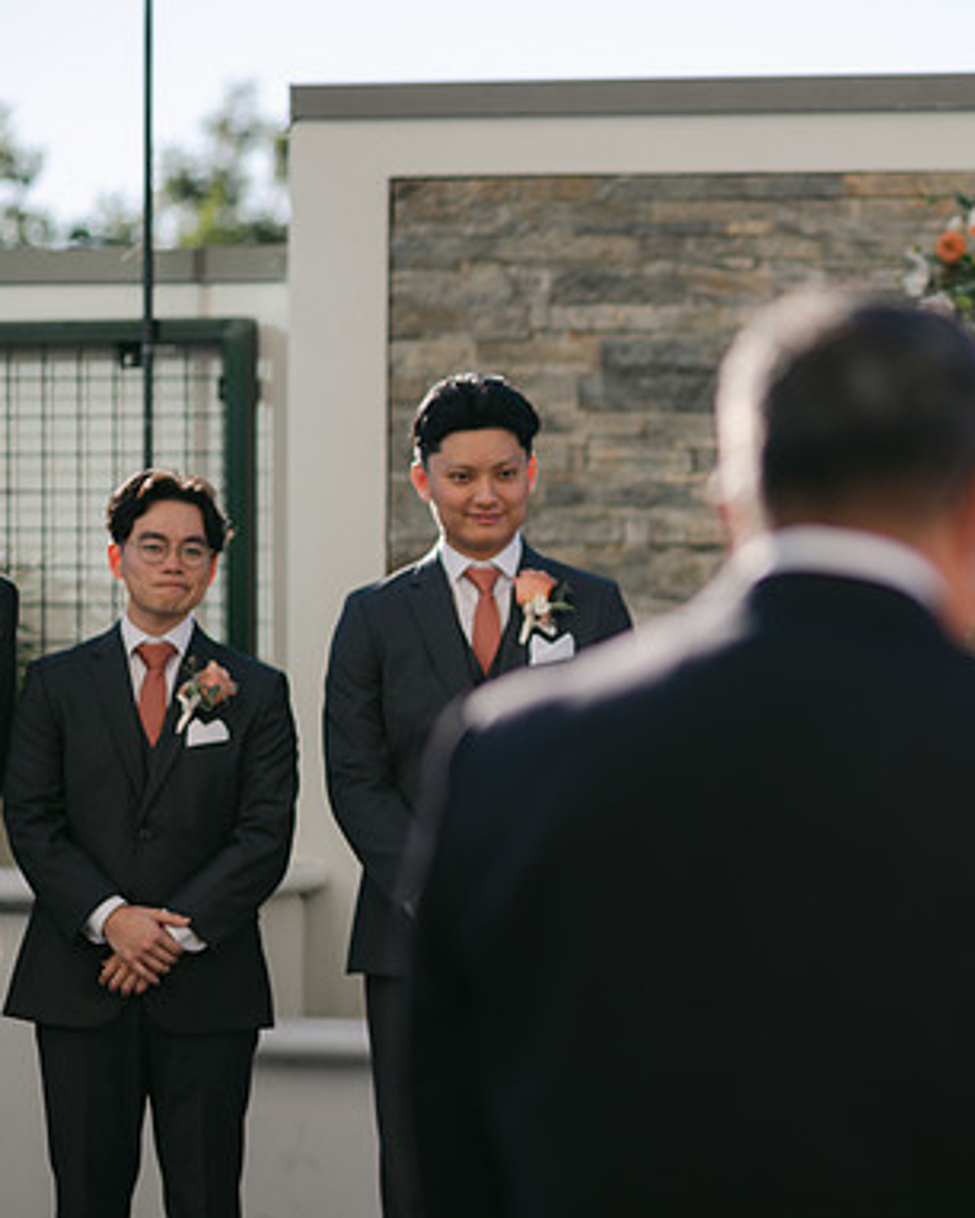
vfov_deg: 15.9
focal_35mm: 121
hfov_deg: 12.6
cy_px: 604
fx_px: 4361
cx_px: 918
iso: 64
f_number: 1.8
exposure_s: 1/1600
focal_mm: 85
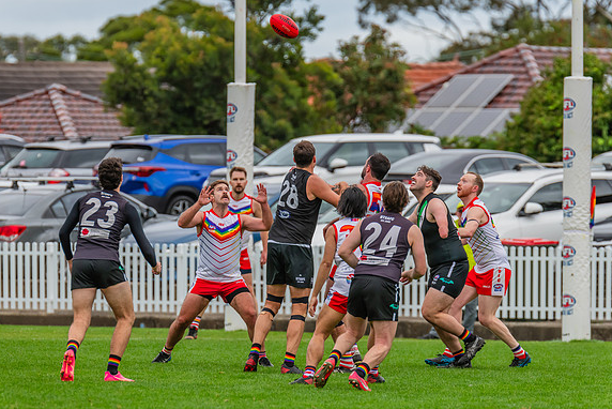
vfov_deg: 3.3
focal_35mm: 422
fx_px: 7177
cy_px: 199
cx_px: 295
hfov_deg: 4.9
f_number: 6.3
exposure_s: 1/1000
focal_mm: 380
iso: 800
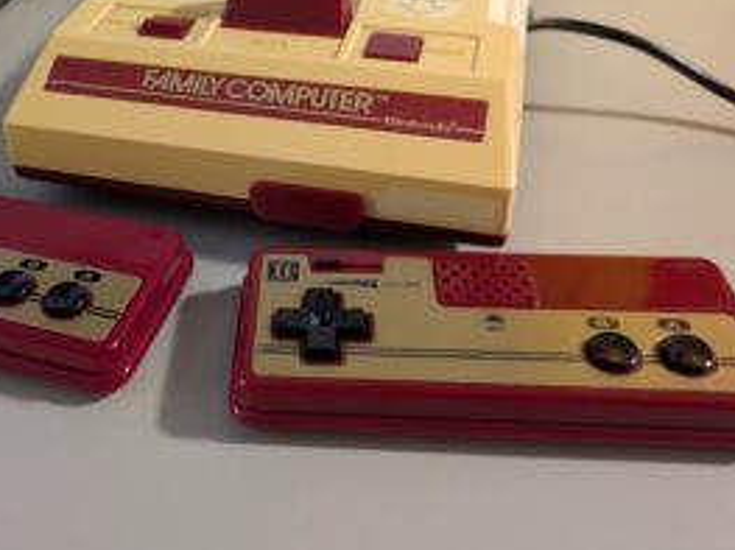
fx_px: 806
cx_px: 224
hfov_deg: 47.9
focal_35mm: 38
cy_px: 207
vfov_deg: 37.5
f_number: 1.89
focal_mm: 5.43
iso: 664
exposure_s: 1/24
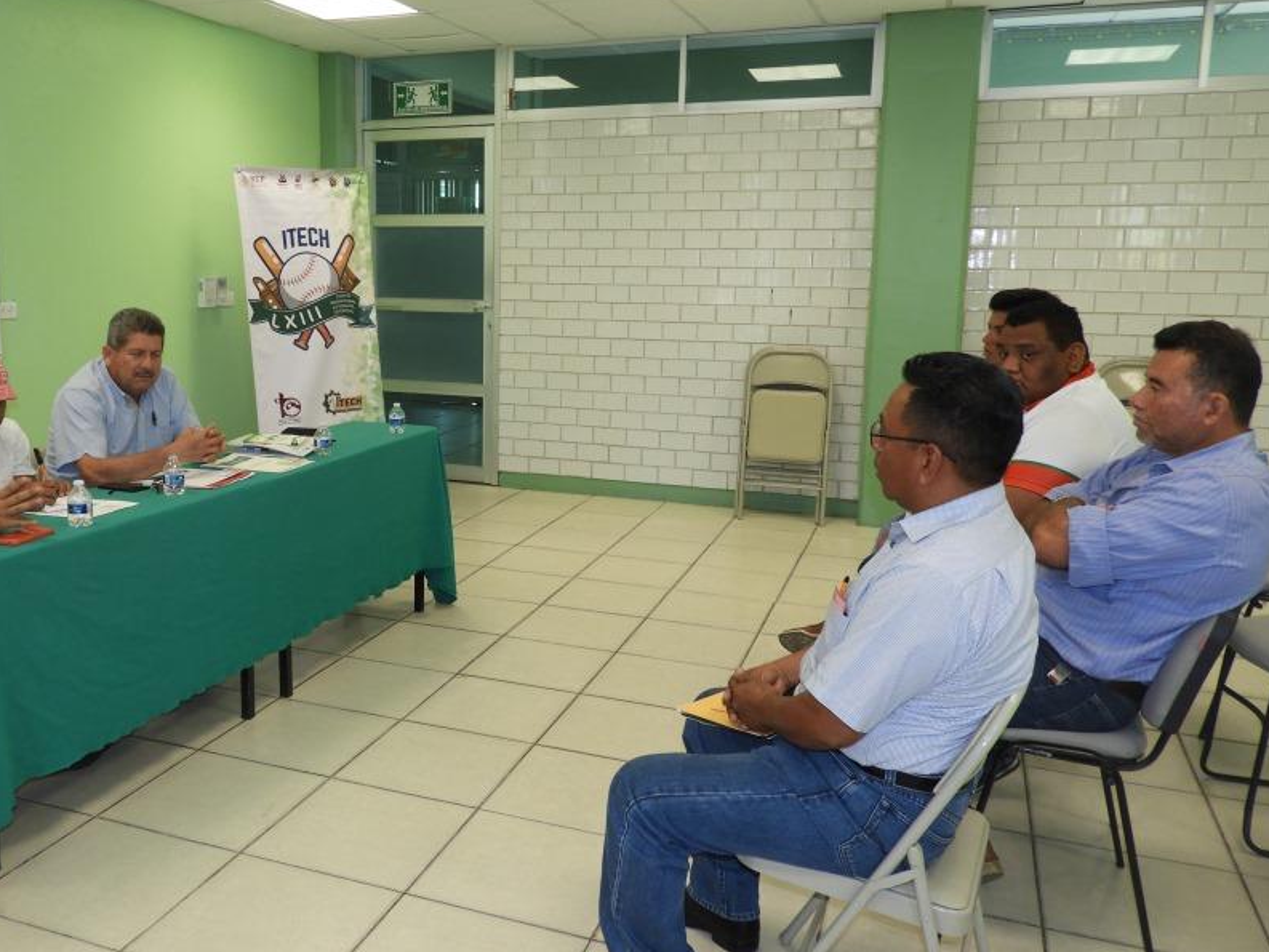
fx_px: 1137
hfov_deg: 57.4
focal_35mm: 31
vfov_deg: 45.4
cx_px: 456
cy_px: 427
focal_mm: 4.3
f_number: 3.3
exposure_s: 1/30
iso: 110
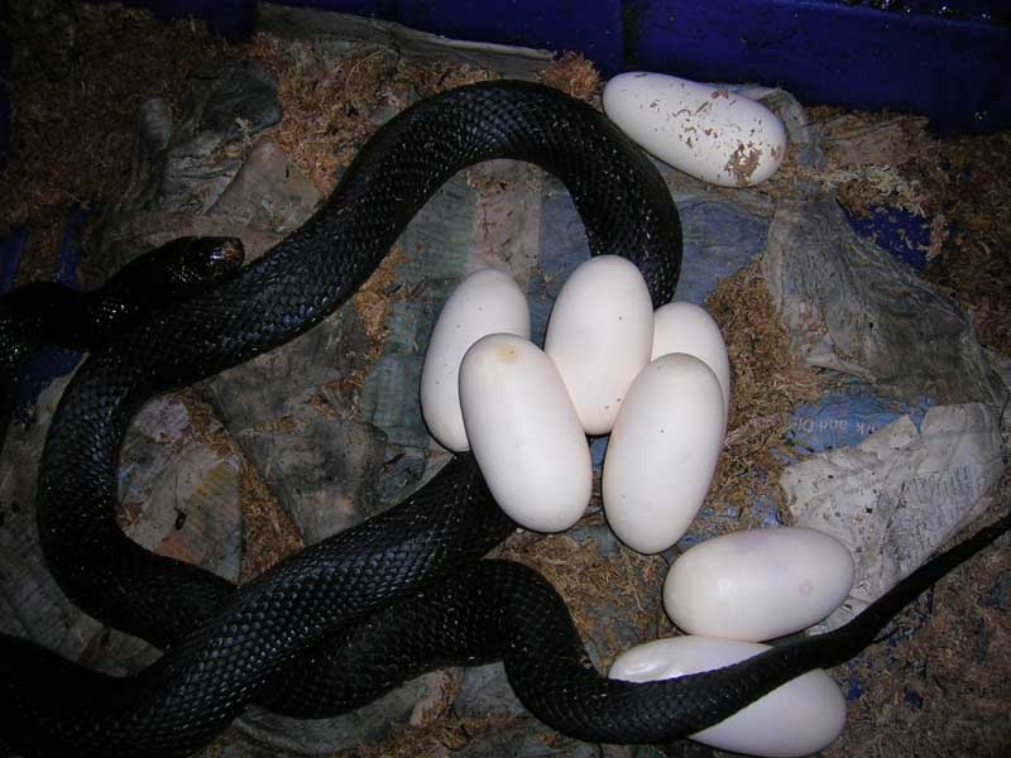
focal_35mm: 34
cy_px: 379
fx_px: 993
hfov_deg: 54.0
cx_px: 506
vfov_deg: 41.8
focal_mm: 5.7
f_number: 2.9
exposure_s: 1/60.1
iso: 50
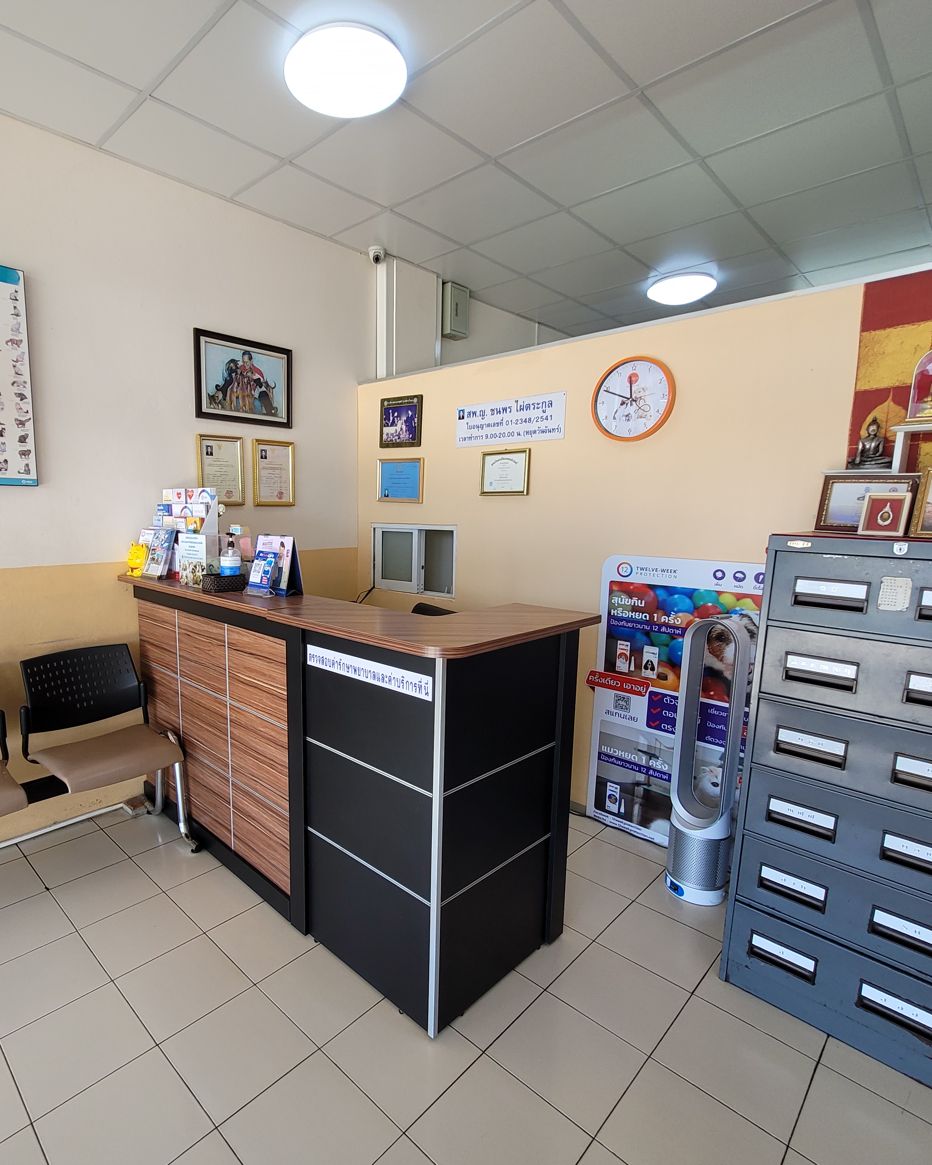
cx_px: 350
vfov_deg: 89.6
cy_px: 582
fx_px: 586
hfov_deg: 75.6
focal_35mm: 17
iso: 80
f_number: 2.2
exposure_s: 1/100
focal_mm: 1.74
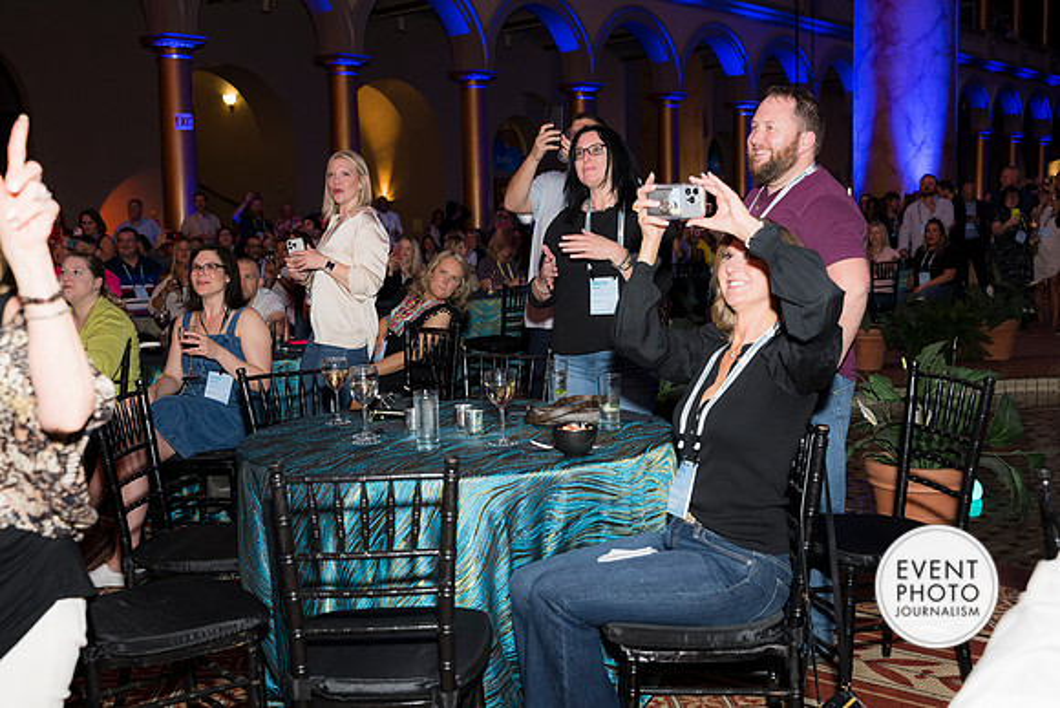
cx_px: 538
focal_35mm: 41
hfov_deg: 47.5
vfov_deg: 32.7
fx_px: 1206
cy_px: 349
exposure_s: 1/100
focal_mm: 39
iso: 800
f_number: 4
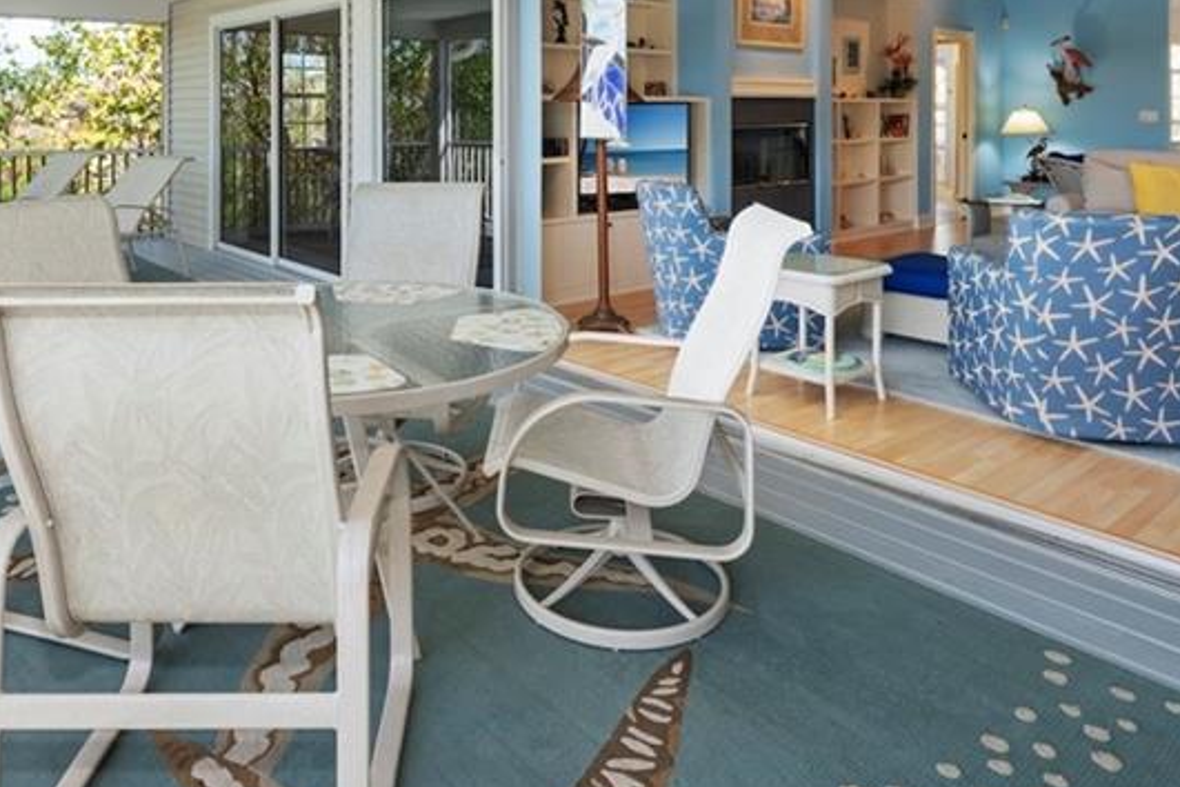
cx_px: 511
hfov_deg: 67.1
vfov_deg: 44.6
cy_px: 114
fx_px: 885
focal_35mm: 27
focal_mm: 14
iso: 160
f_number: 10
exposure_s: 1/6
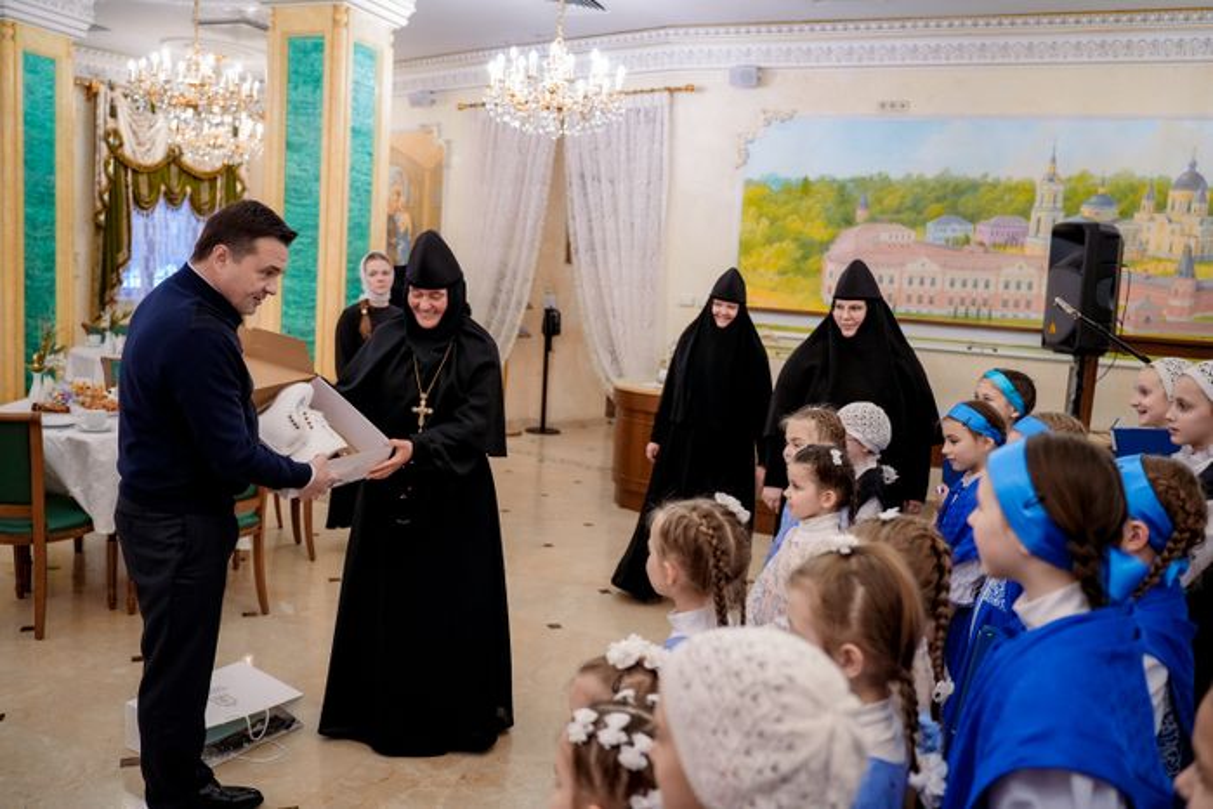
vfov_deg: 45.0
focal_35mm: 29
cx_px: 606
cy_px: 404
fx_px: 977
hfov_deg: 63.7
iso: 1600
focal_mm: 29
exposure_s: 1/250
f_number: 2.8
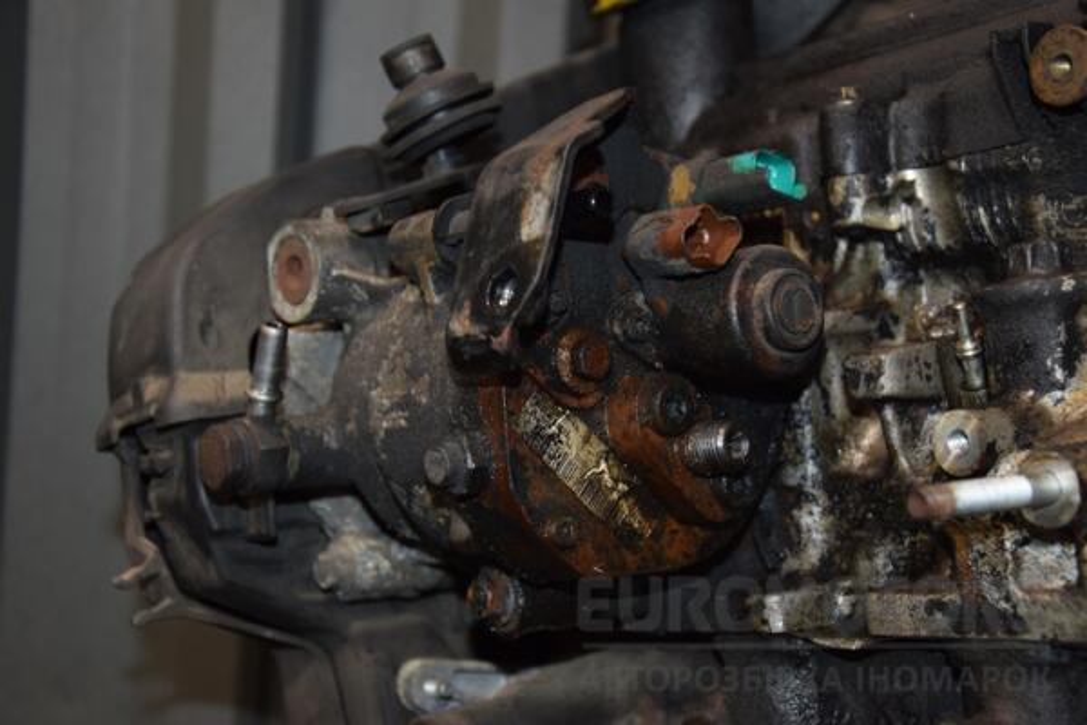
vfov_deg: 20.2
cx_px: 544
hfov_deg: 29.9
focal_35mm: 68
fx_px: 2038
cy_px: 362
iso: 800
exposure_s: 1/60
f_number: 4.8
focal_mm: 45
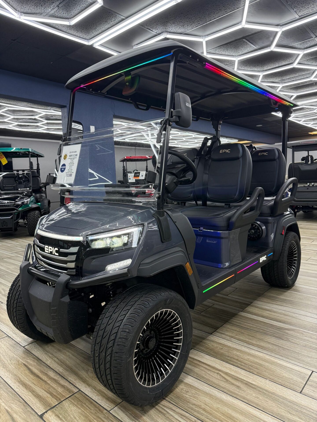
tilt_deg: -6.1
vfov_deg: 71.6
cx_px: 158
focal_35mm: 24
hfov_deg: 56.8
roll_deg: +1.8
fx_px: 293
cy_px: 211
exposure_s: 1/195
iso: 200
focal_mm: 6.76
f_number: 1.78
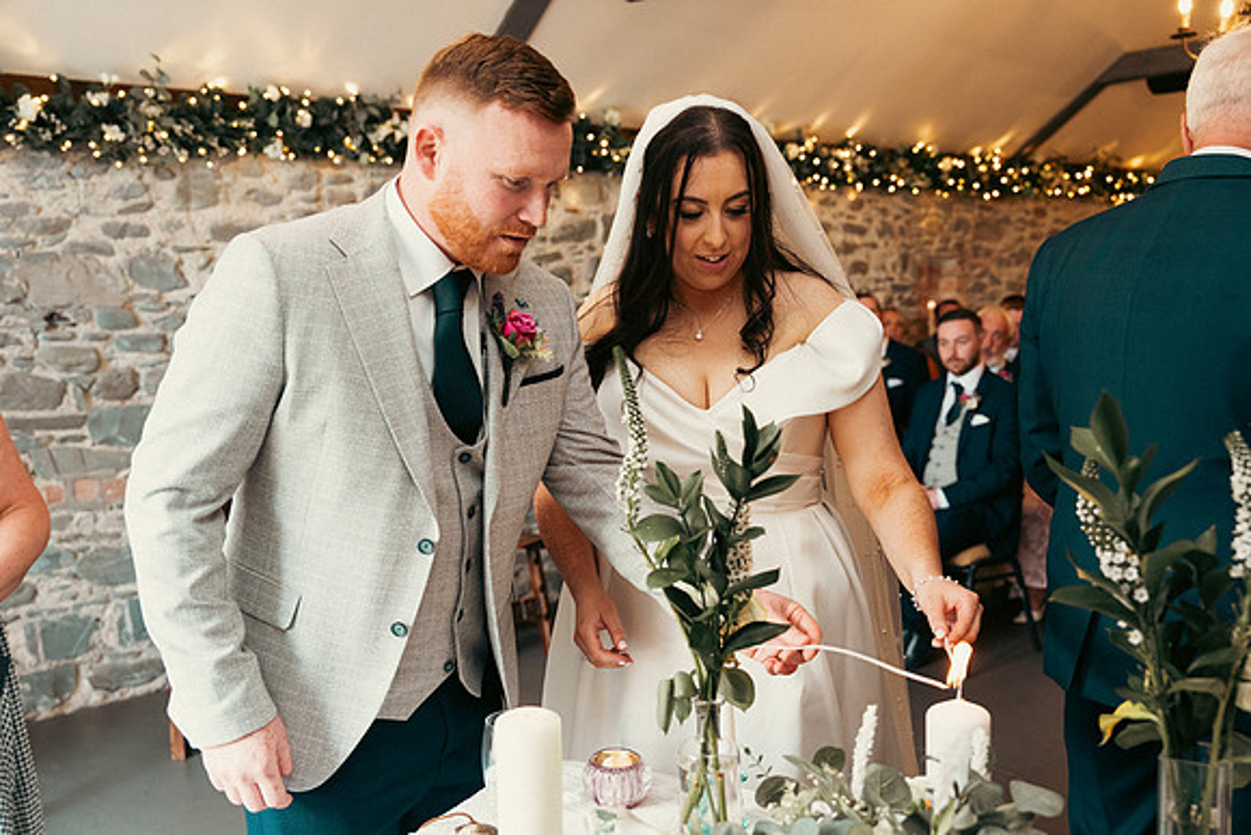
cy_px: 418
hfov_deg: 54.4
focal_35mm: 35
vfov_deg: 37.9
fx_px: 1216
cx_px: 626
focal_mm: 35
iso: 1250
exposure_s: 1/160
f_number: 3.5
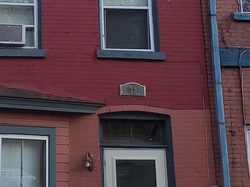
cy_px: 45
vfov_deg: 20.8
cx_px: 61
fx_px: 506
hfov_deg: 27.4
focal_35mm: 70
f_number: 2.4
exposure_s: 1/120
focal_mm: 4.3
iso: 80
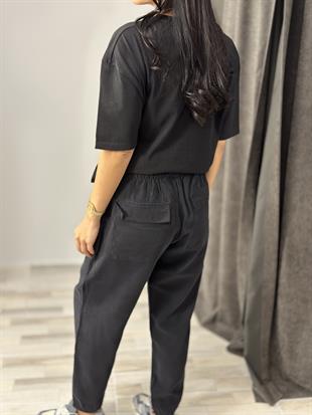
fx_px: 577
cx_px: 156
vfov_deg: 39.6
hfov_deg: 30.3
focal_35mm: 48
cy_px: 208
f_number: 1.78
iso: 125
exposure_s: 1/50
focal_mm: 6.86
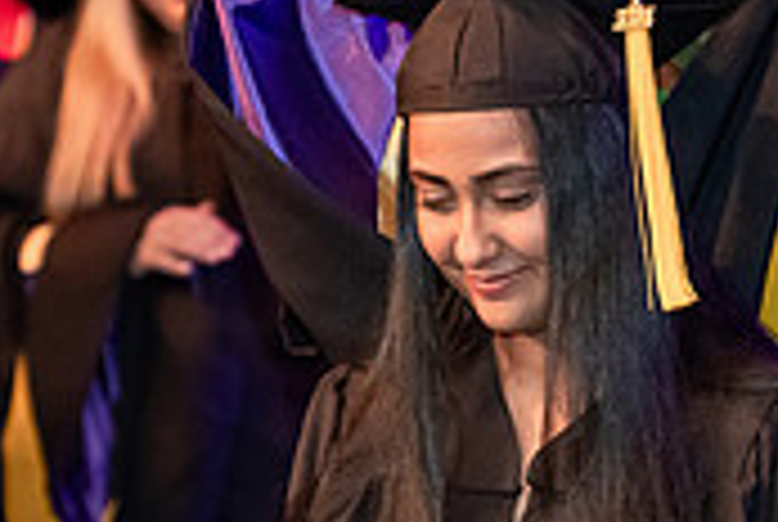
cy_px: 470
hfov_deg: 6.8
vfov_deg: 4.6
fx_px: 6516
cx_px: 782
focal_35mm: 301
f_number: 3.2
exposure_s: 1/200
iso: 3200
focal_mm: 90
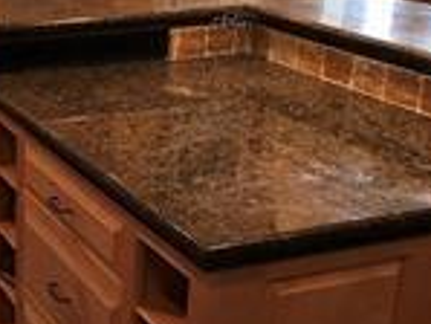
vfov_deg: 22.8
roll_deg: +1.4
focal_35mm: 64
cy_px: 84
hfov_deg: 27.5
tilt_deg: -16.6
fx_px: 797
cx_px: -51
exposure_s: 1/20
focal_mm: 3.99
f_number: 1.8
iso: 40
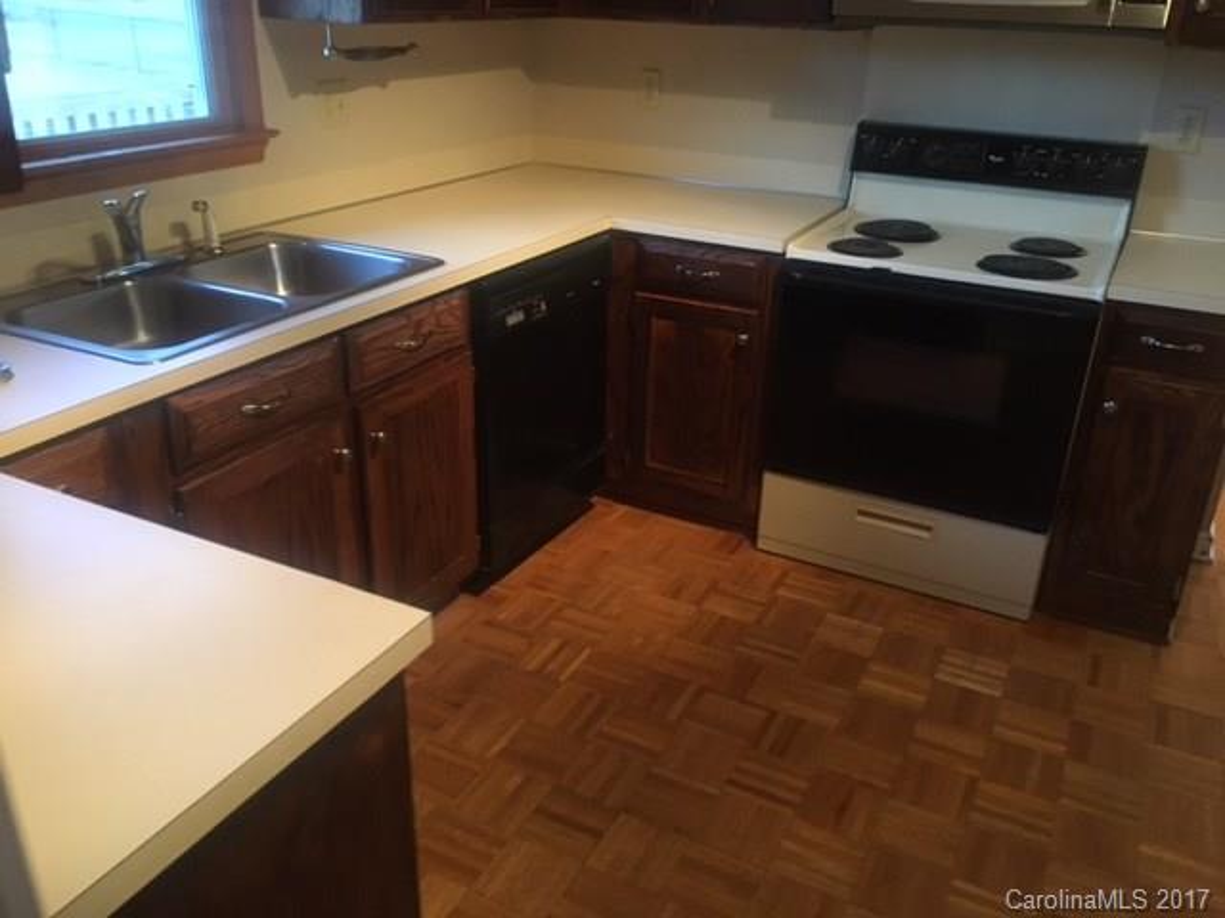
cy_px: 459
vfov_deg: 48.2
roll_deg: -2.7
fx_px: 1026
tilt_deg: -23.4
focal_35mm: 29
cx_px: 612
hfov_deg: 61.7
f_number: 2.2
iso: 200
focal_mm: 4.15
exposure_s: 1/20
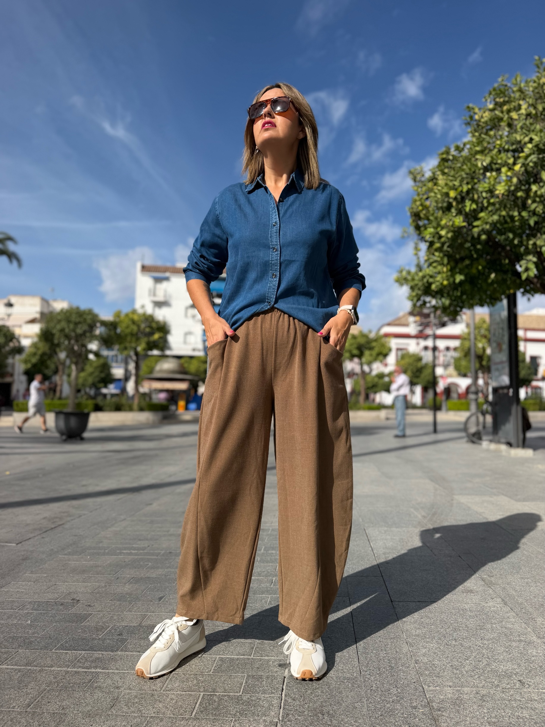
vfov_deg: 71.6
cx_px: 272
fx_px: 504
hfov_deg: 56.8
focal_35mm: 24
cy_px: 364
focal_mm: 6.76
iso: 80
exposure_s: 1/5714
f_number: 1.78
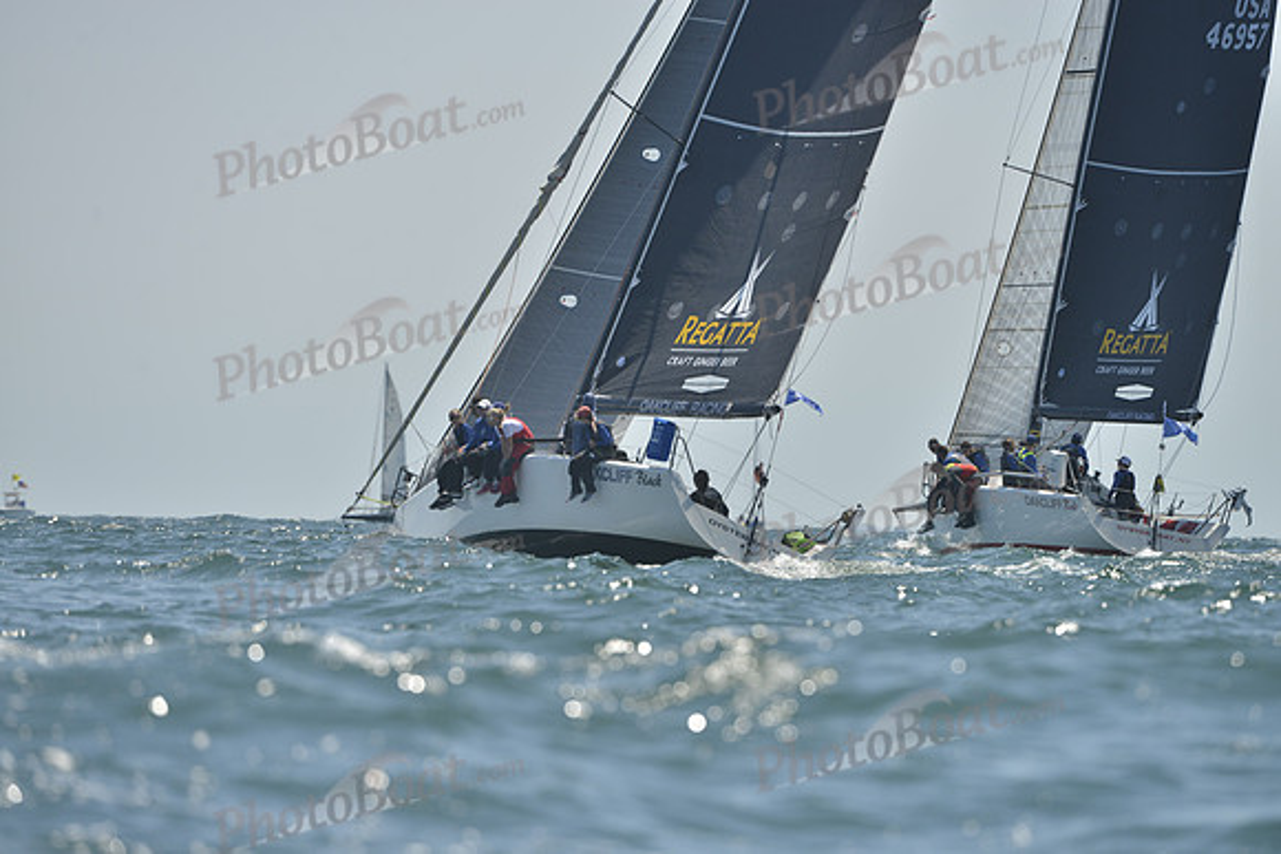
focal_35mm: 400
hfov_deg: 5.2
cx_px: 640
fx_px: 14236
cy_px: 427
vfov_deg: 3.4
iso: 280
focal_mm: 400
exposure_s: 1/1250
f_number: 7.1
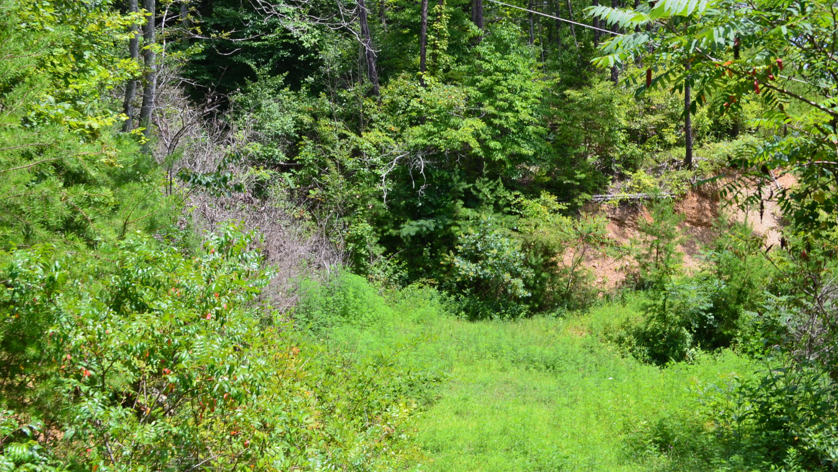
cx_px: 419
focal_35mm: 44
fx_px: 978
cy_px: 195
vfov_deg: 27.1
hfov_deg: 46.4
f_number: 10
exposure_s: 1/200
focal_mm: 28
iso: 400
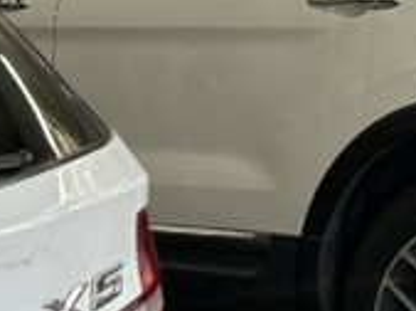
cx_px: 551
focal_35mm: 158
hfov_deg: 12.1
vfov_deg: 9.1
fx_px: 1895
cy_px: -183
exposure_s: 1/333
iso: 50
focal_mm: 5.7
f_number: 1.5
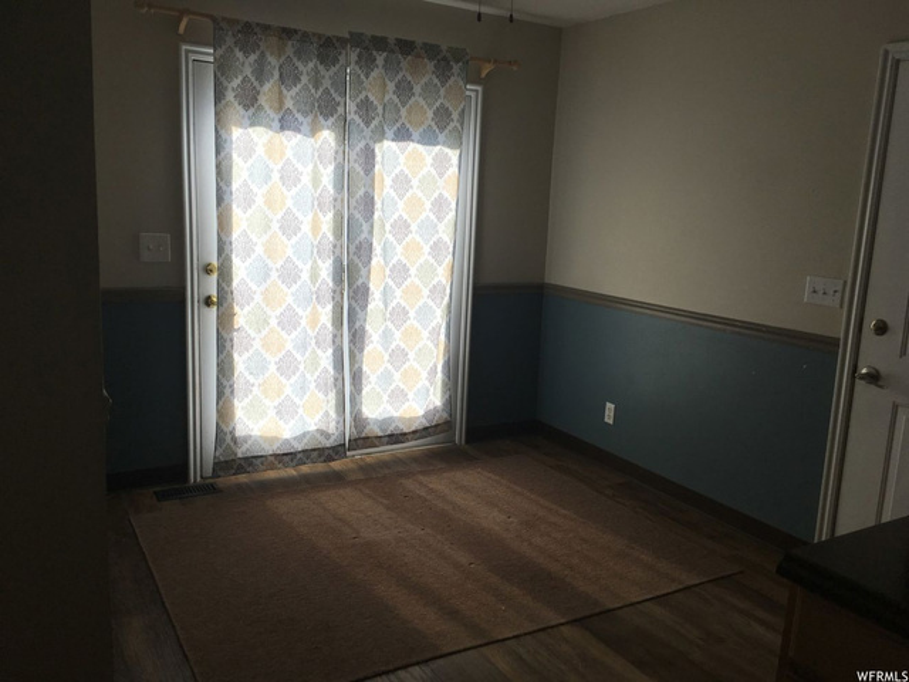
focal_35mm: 29
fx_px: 762
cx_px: 454
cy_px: 341
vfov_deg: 48.2
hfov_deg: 61.7
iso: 25
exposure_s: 1/569
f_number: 2.2
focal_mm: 4.15
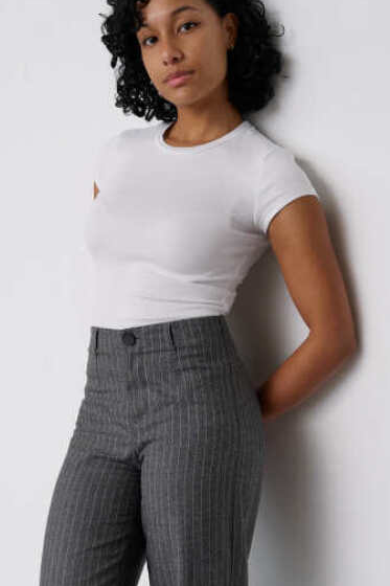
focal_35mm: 75
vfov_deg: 26.7
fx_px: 1219
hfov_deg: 18.2
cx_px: 201
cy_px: 423
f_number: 5.6
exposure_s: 1/160
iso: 400
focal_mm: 35
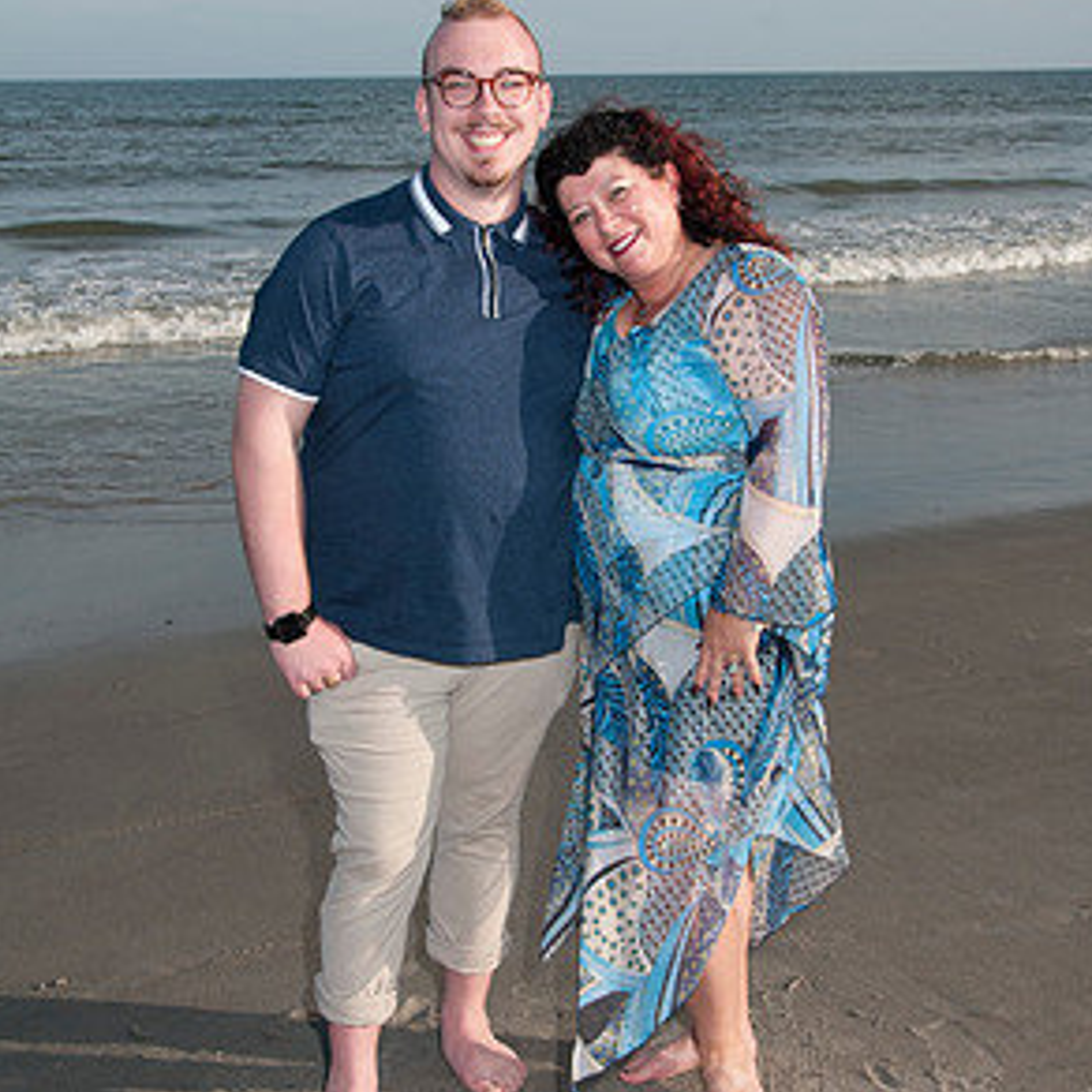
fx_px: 1749
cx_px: 552
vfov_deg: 34.7
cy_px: 561
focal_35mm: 49
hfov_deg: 34.7
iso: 100
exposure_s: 1/250
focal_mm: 25
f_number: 11
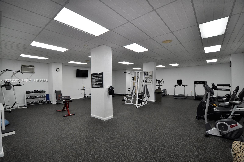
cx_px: 122
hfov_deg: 100.5
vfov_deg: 77.2
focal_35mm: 15
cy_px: 81
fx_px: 102
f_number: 3.5
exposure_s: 1/125
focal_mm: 10
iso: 500
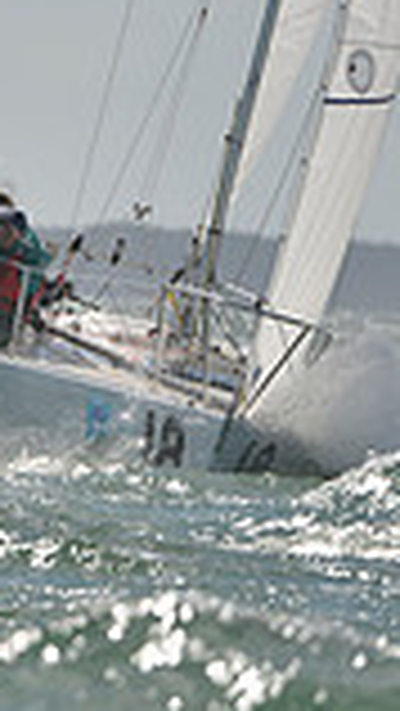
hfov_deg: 0.9
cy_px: 88
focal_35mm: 1386
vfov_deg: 1.6
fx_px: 26106
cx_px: -845
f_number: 7.1
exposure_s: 1/2000
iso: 280
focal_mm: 360
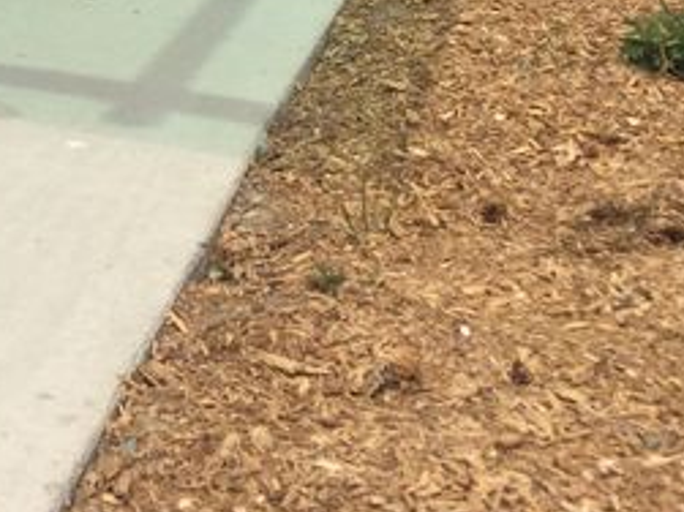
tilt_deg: -4.7
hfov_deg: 17.9
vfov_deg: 13.2
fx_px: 2054
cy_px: -331
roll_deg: -1.2
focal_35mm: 104
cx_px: -164
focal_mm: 4.15
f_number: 2.2
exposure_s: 1/3165
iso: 32
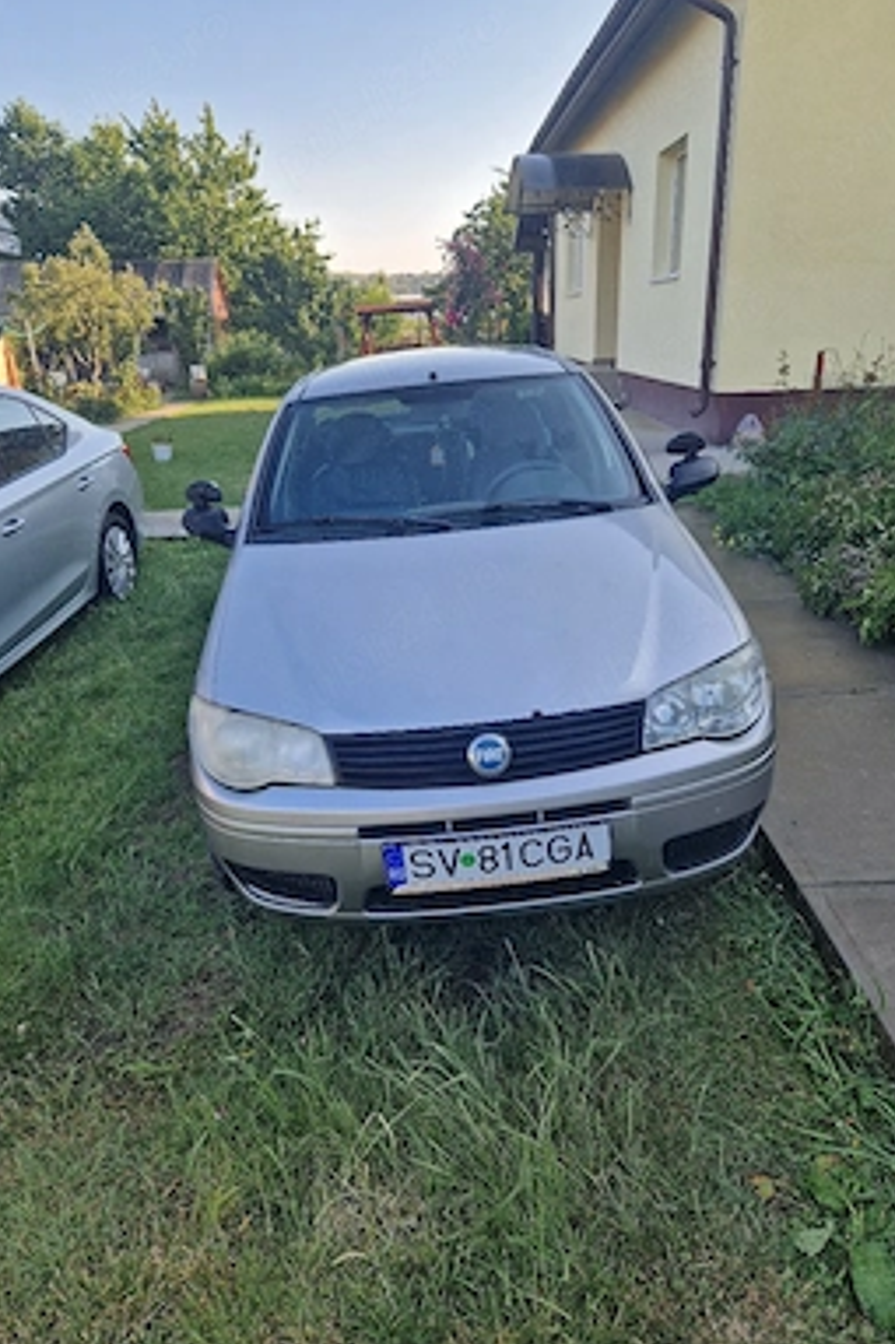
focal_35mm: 25
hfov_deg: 51.2
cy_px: 684
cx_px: 460
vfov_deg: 71.5
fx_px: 933
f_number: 1.8
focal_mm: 5.4
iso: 50
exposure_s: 1/476
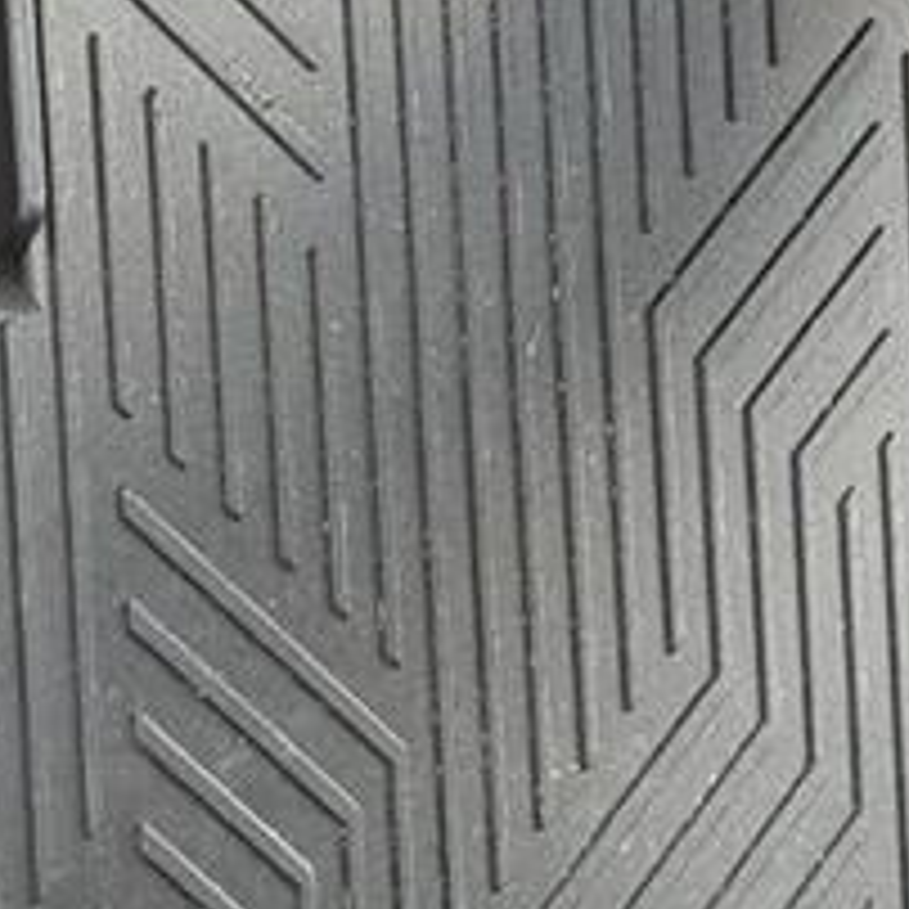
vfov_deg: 12.7
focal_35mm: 137
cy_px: 378
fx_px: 4070
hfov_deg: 12.7
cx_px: 544
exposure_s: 1/227
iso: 469
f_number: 1.68
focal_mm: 6.9
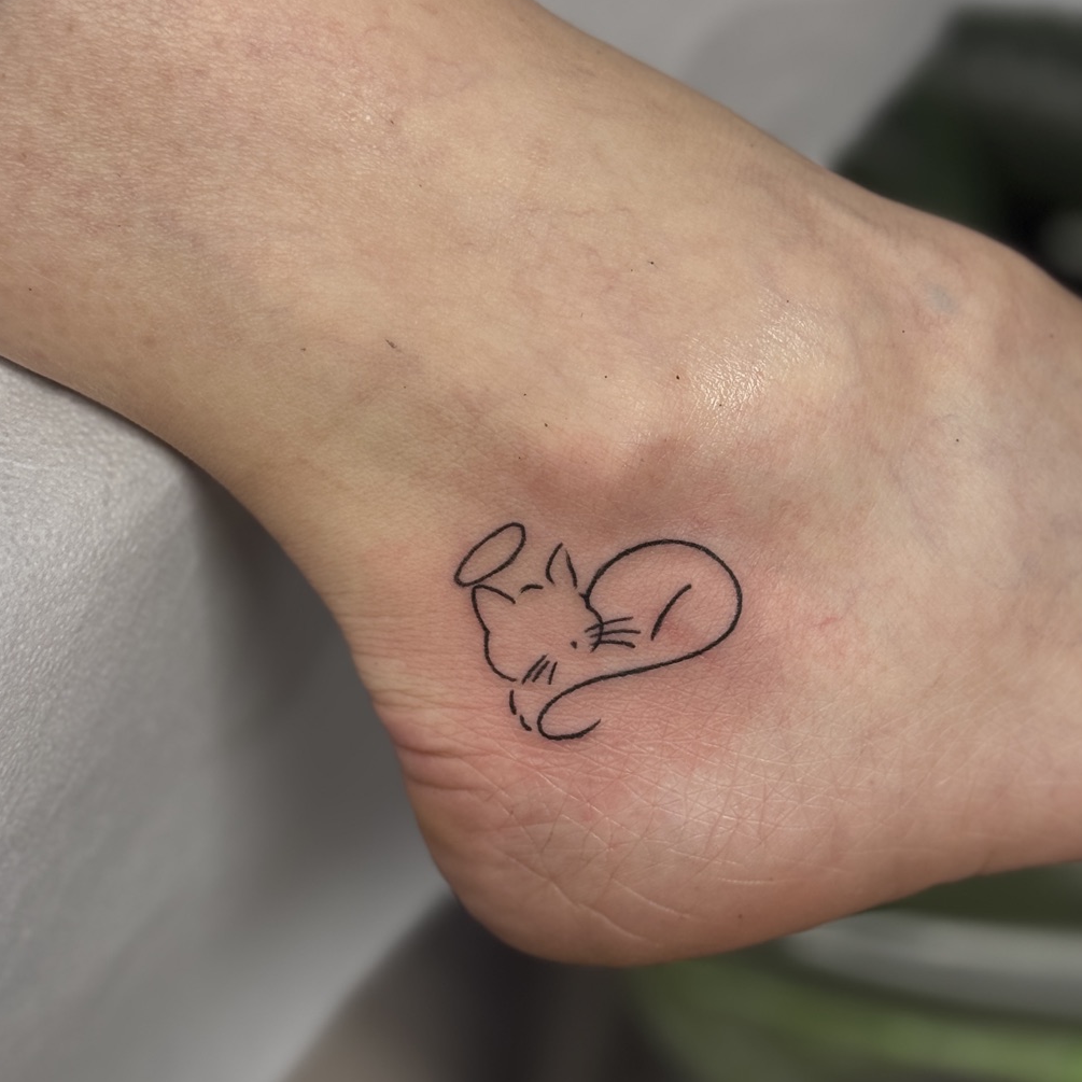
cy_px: 600
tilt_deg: -54.6
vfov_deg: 22.8
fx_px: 2688
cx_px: 582
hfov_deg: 22.8
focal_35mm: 76
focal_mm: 6.76
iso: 64
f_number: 1.78
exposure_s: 1/100
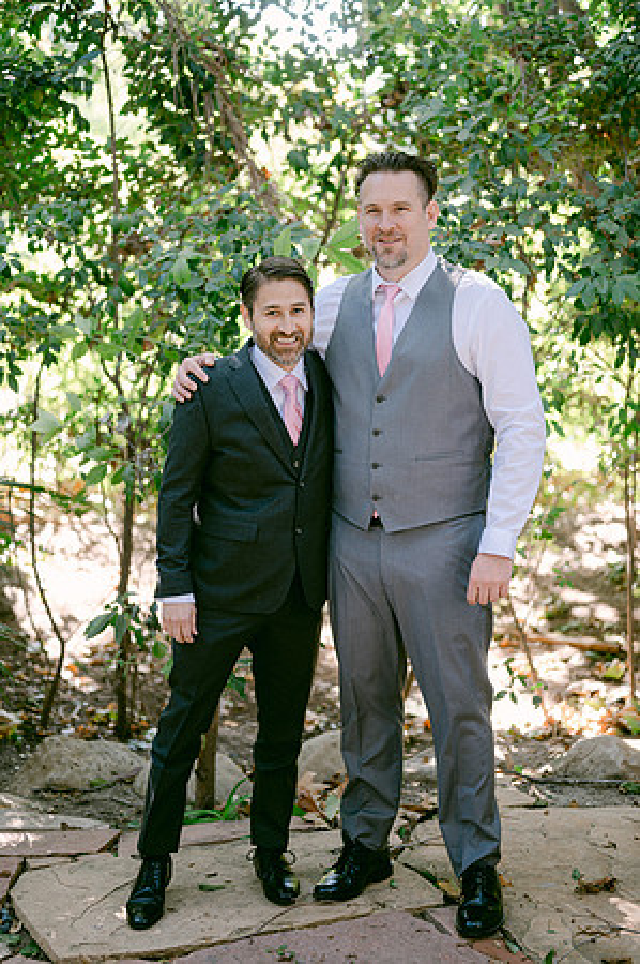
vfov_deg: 39.6
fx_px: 1336
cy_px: 482
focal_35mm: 50
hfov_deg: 26.9
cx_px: 320
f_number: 1.8
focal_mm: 50
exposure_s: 1/125
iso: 220
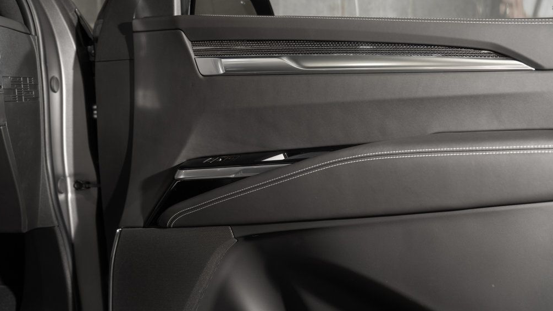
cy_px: 159
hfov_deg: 61.0
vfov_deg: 36.7
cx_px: 278
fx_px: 469
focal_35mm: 32
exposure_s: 1/50
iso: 250
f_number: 3.2
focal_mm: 30
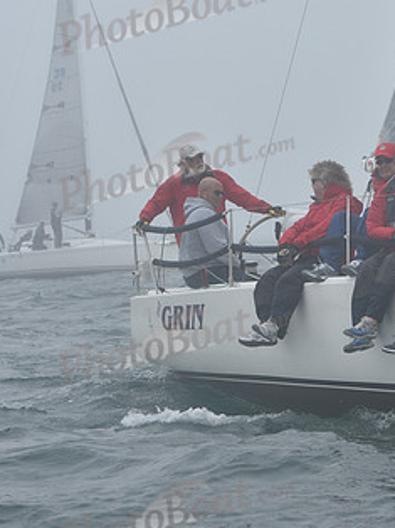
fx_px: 2331
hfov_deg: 9.6
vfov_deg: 12.9
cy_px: 231
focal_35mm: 153
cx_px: 383
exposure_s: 1/800
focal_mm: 86
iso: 250
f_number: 7.1
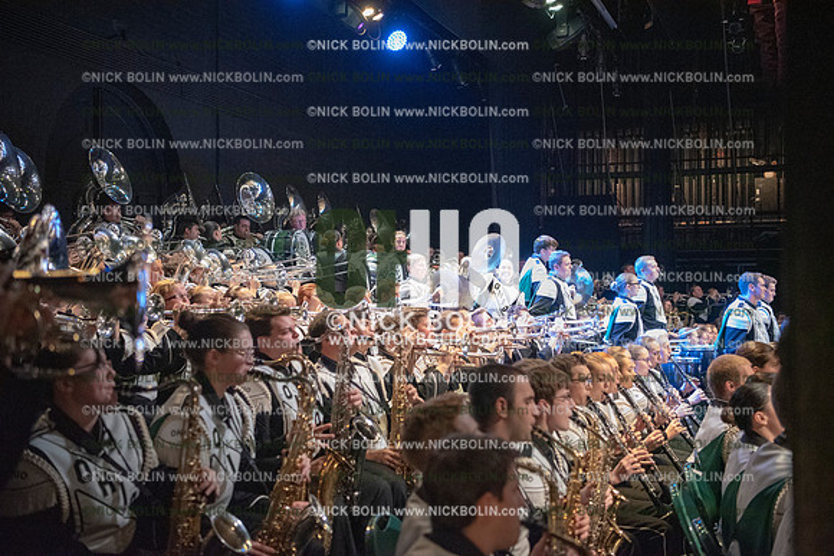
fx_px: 1043
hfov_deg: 43.6
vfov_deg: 29.9
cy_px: 278
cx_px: 417
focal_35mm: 45
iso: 10000
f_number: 2.8
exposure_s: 1/640
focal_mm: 45
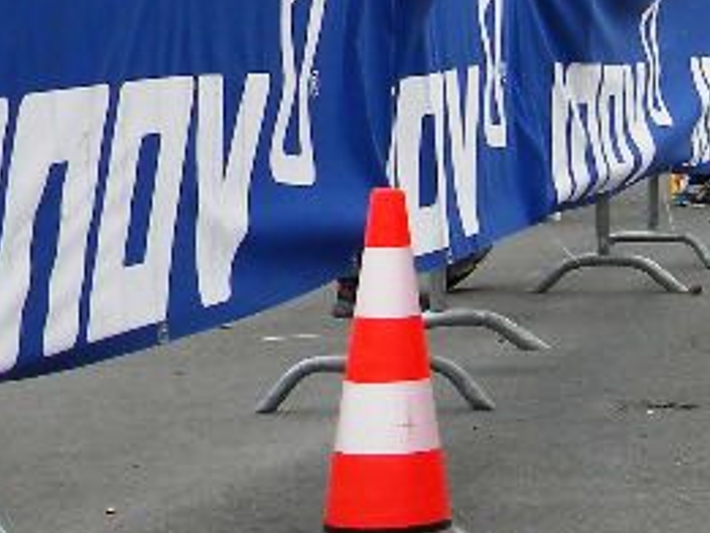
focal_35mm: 141
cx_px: 1148
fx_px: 2893
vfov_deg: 10.4
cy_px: -101
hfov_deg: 13.0
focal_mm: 6.4
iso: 80
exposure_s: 1/298
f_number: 3.7
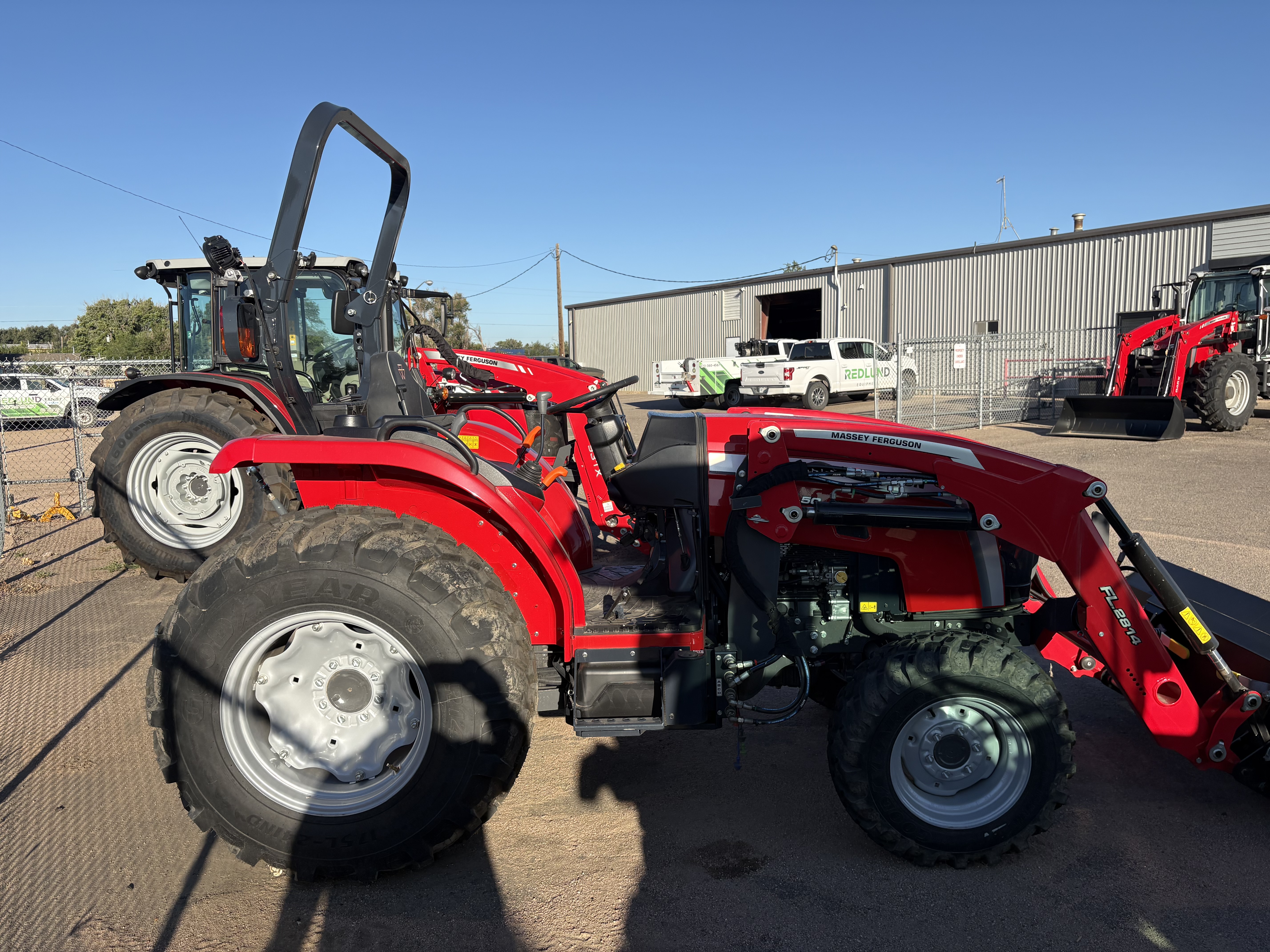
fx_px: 954
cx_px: 635
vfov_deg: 53.1
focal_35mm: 26
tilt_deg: -6.1
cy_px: 476
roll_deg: +0.7
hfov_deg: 67.3
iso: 50
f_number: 1.6
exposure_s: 1/2639
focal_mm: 5.96
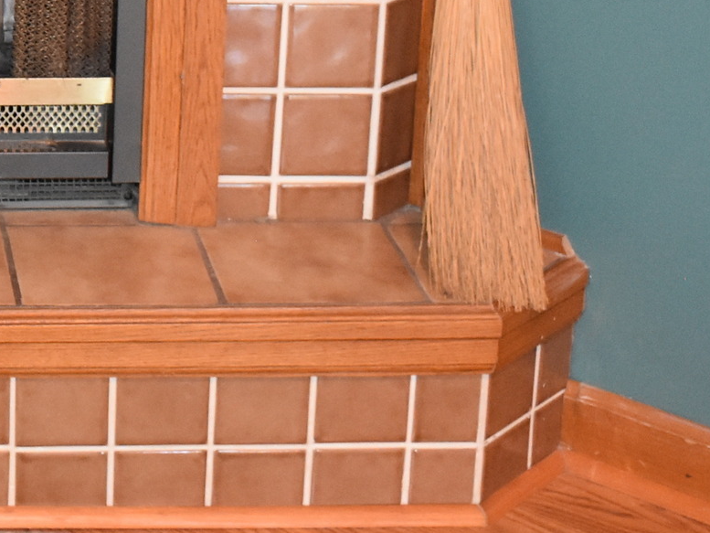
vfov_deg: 12.7
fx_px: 2339
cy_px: -101
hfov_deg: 15.9
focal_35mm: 114
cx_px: -349
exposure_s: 1/60
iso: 2200
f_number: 3.5
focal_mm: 20
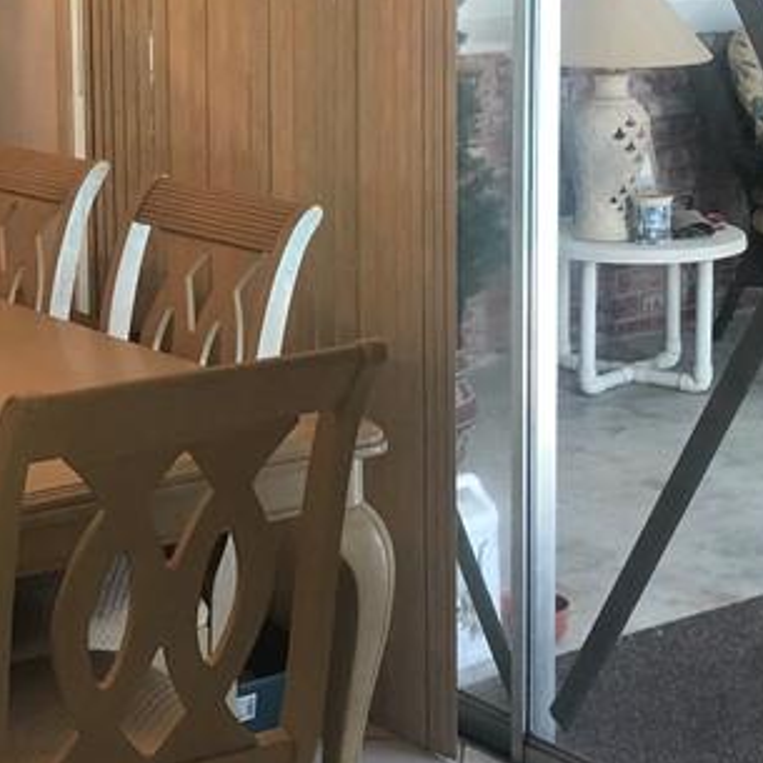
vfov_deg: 20.8
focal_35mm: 83
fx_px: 2070
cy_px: 210
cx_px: 75
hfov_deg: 20.5
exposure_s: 1/30
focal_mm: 4
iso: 40
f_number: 1.8
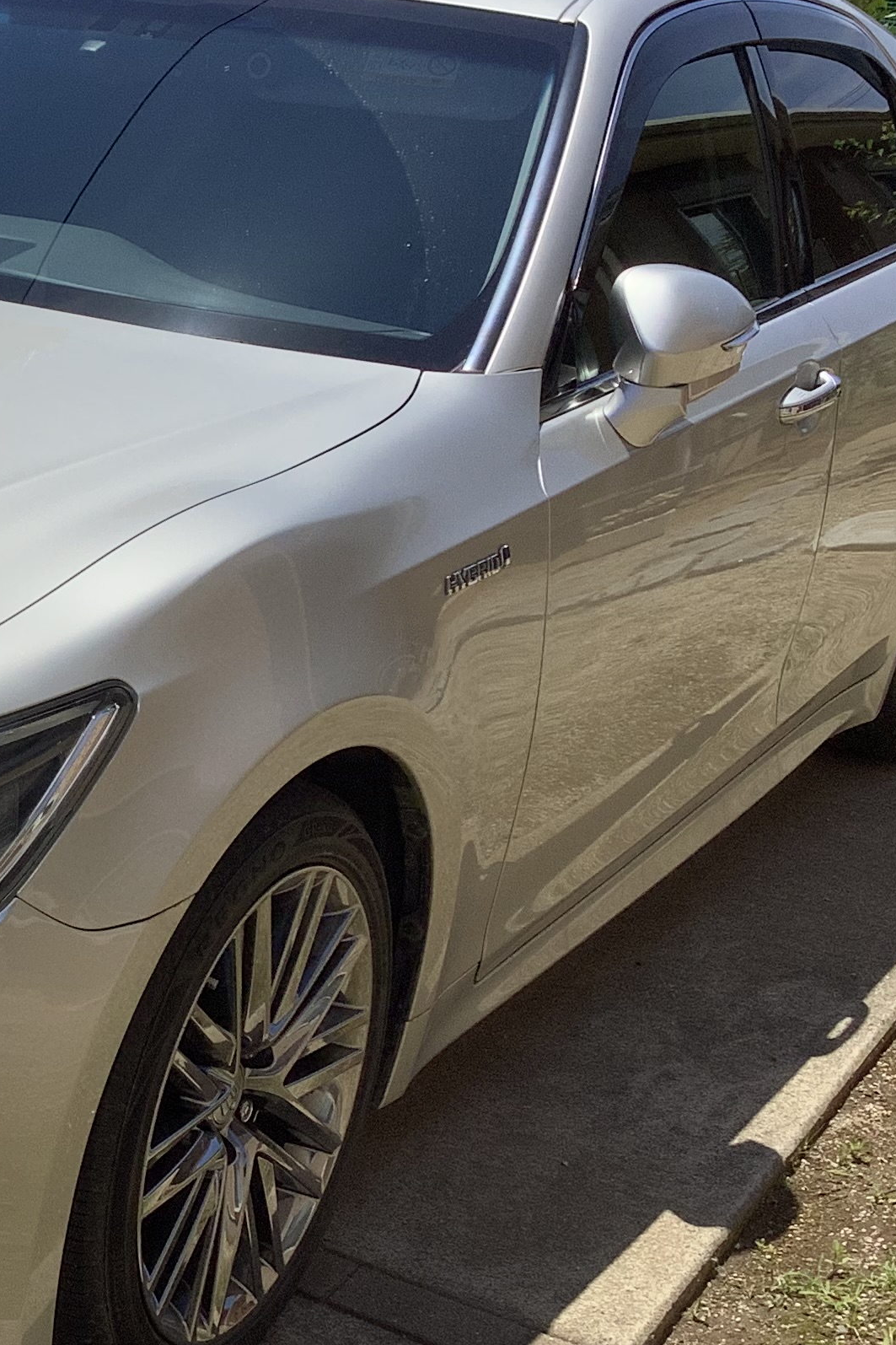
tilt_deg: -17.5
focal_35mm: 66
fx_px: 2464
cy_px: 731
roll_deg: -5.2
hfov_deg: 19.3
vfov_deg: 30.5
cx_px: -201
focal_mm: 3.3
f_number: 2.4
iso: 25
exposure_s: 1/2717
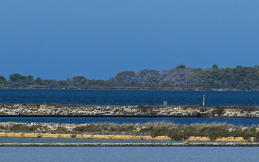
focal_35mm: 789
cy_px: 120
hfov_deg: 2.7
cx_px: 237
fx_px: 5566
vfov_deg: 1.7
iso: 100
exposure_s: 1/800
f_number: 7.1
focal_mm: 165
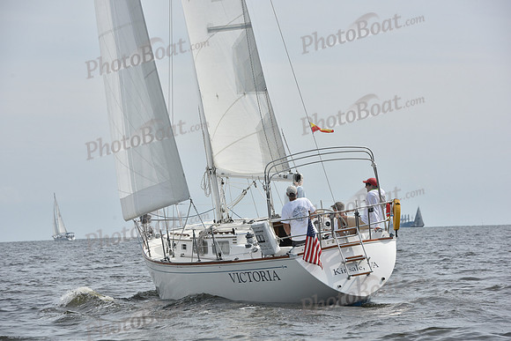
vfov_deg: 8.3
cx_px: 256
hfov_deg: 12.4
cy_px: 170
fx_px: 2343
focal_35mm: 165
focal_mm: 165
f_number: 9
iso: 320
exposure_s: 1/1250
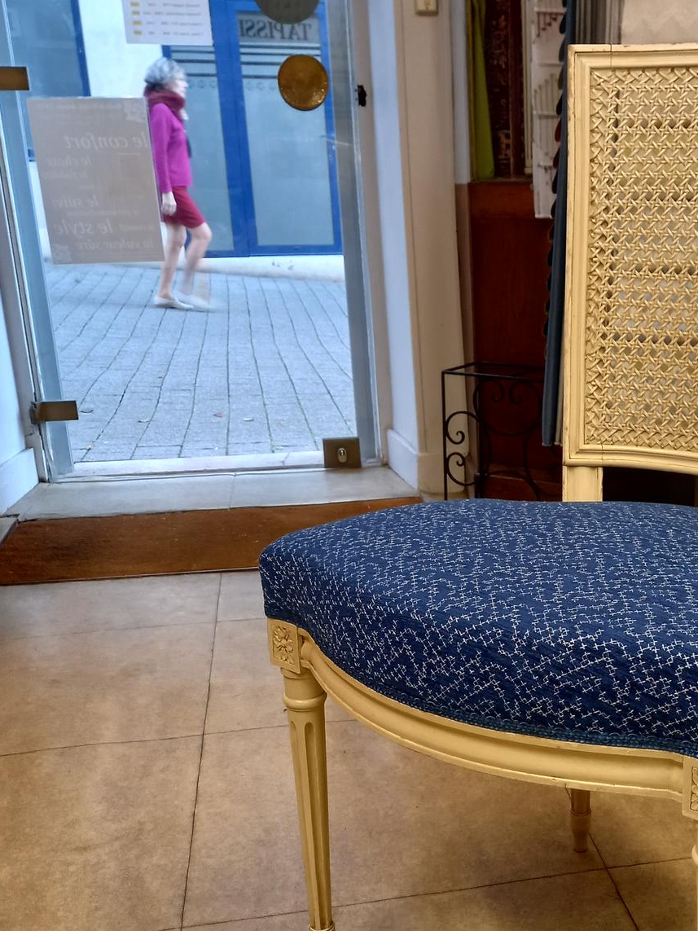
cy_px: 571
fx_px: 1129
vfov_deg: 44.5
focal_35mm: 42
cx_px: 542
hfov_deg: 33.5
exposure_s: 1/50
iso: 200
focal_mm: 4.6
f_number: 2
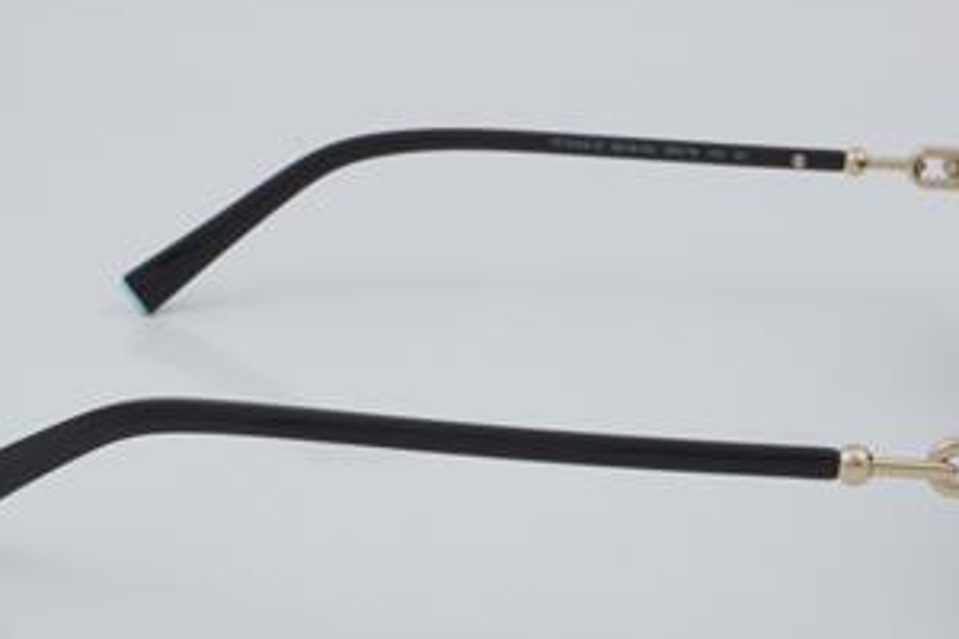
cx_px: 534
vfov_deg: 13.7
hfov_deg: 20.4
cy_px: 380
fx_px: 2664
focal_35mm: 100
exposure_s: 1/4
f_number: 32
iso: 100
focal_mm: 50
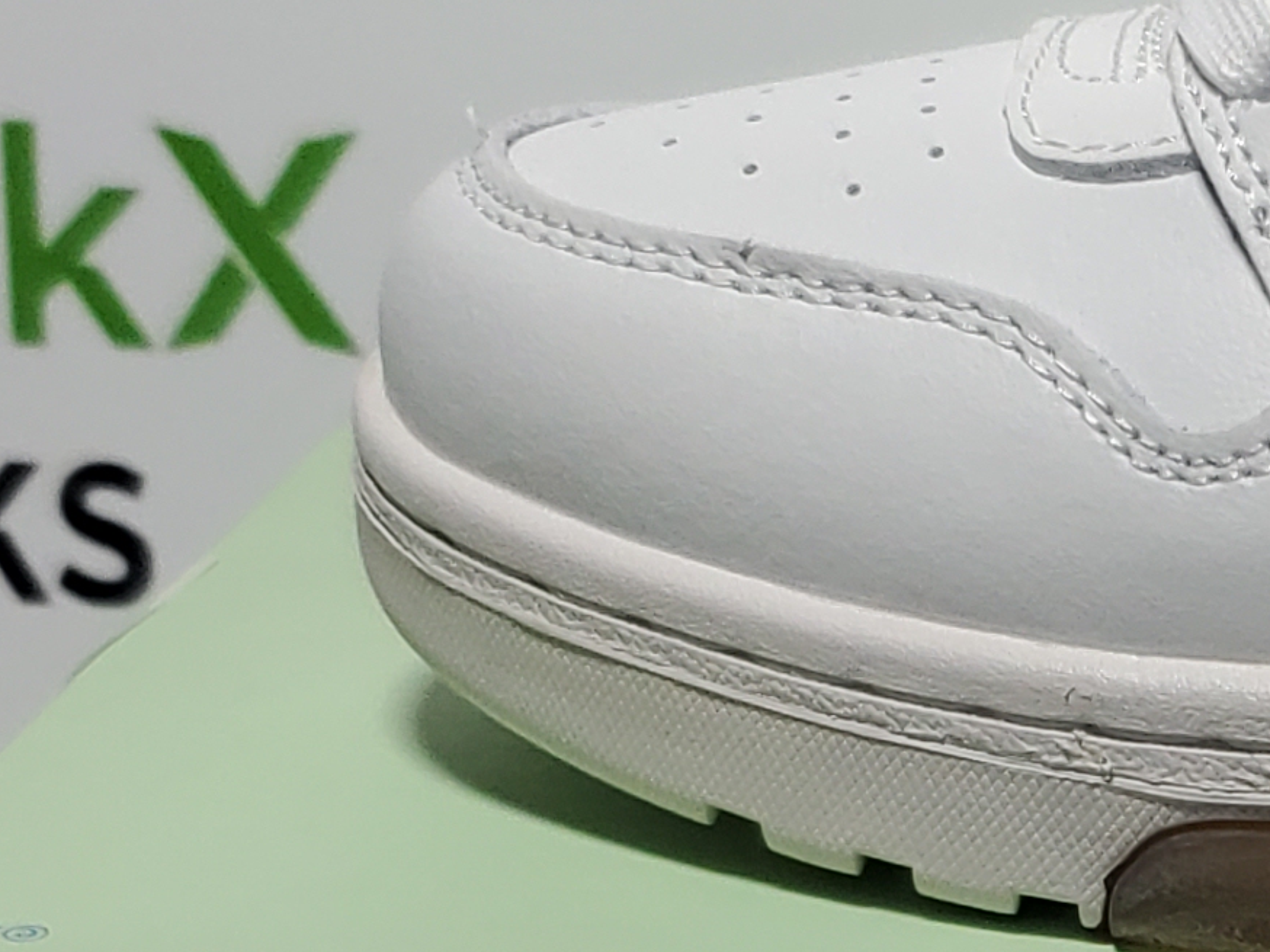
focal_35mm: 120
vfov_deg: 12.0
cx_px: 1922
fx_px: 4401
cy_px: 1180
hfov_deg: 15.2
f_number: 1.5
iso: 50
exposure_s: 1/689
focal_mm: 4.3
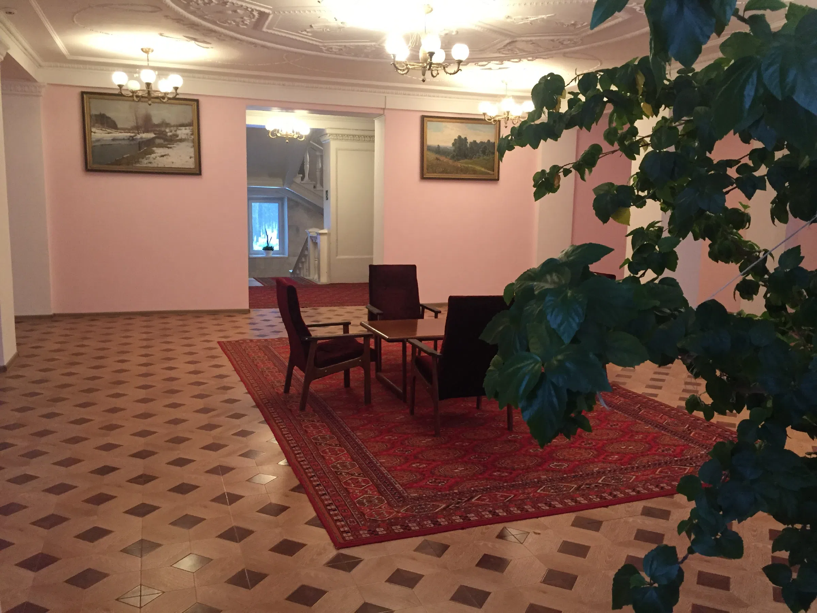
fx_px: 684
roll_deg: -1.3
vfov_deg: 48.2
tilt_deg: -8.2
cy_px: 306
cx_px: 408
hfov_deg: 61.7
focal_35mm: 29
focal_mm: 4.15
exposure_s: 1/20
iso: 250
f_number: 2.2
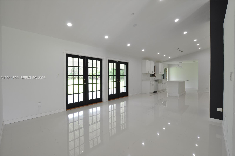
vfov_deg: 77.2
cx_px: 118
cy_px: 78
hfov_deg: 100.5
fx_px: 98
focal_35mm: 15
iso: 400
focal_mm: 10
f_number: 8
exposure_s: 1/20
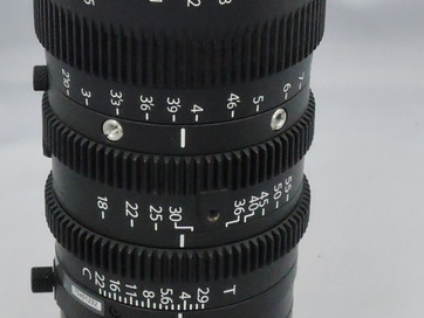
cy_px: 22
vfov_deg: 12.7
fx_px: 1422
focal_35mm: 116
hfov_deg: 16.9
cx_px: 138
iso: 1600
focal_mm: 7.5
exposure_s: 1/125
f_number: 5.6
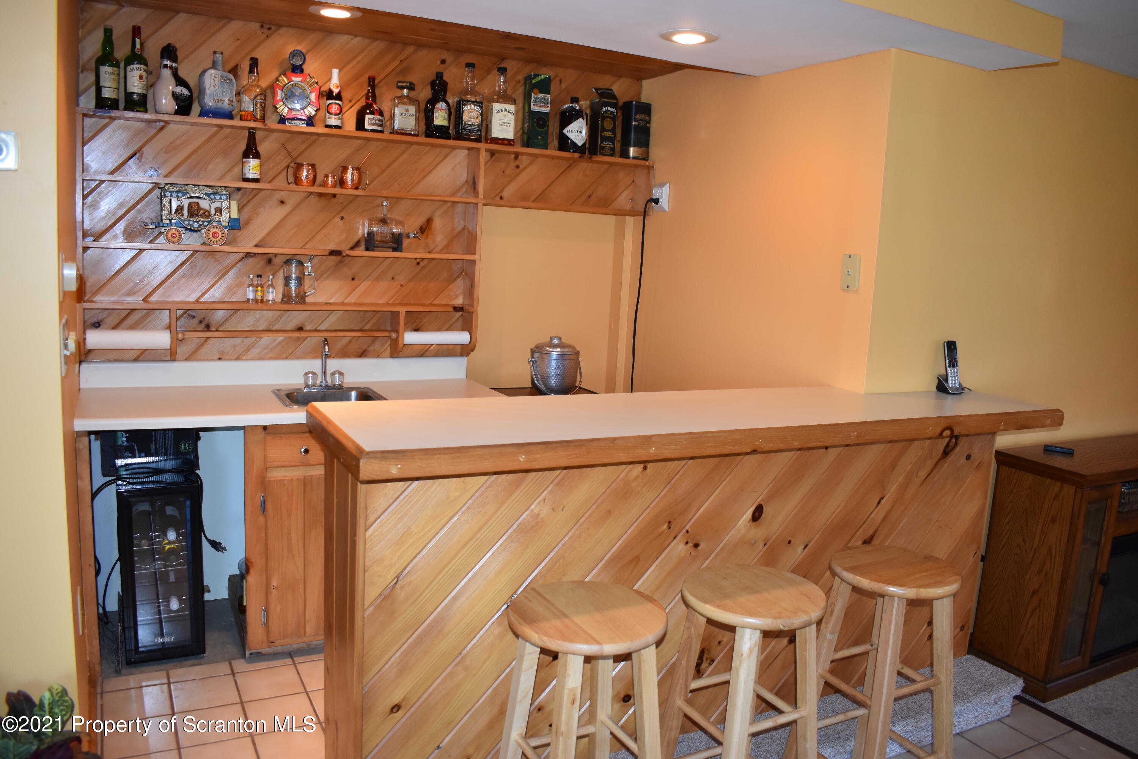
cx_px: 569
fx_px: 853
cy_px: 380
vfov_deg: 47.9
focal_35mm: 27
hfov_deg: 67.4
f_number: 4.5
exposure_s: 1/80
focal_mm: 18
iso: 800
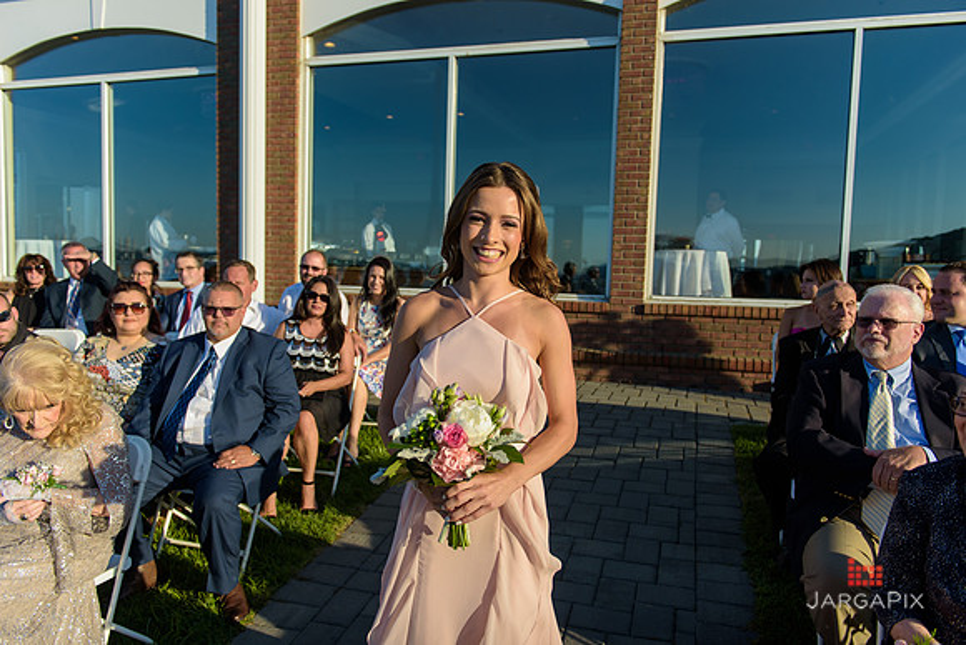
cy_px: 322
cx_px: 483
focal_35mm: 27
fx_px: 725
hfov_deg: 67.4
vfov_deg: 48.0
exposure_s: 1/1600
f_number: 3.2
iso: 200
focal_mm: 27
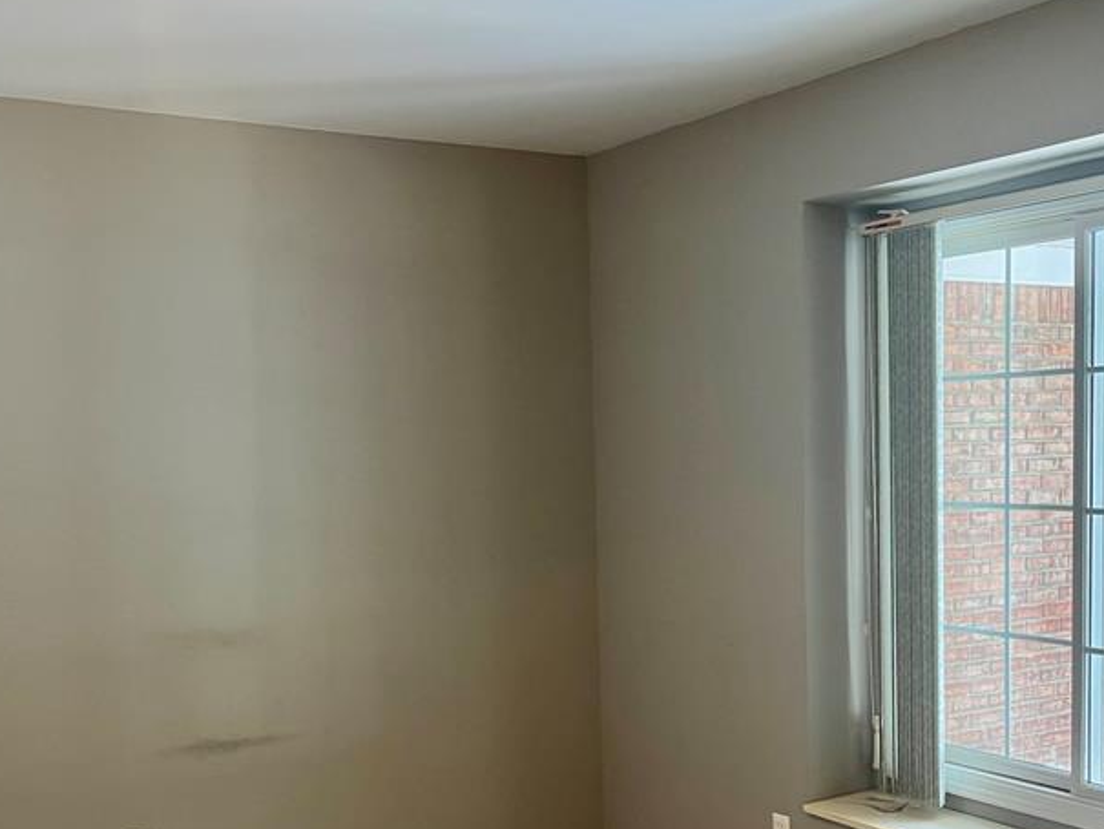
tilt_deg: -6.2
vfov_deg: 32.6
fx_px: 1404
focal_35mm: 44
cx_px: 588
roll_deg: +0.8
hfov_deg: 42.9
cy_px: 559
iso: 80
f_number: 1.6
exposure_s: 1/60
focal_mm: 5.1
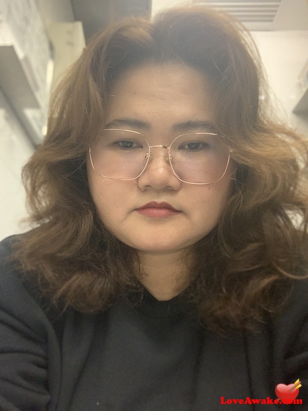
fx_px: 380
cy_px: 206
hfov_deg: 44.2
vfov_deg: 56.8
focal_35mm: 32
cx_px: 154
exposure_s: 1/30
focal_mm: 2.87
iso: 400
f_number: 2.2
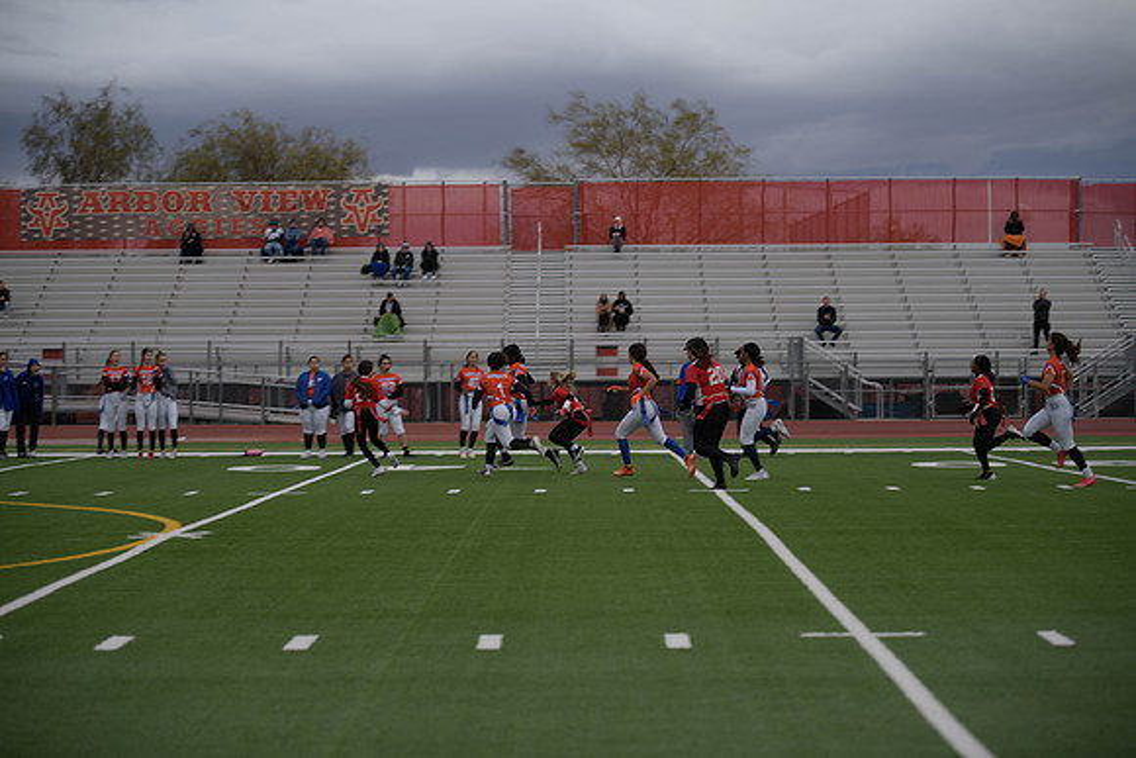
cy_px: 379
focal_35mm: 95
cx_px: 568
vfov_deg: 14.4
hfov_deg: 21.5
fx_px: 2998
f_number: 2.8
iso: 64
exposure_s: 1/200
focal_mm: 95
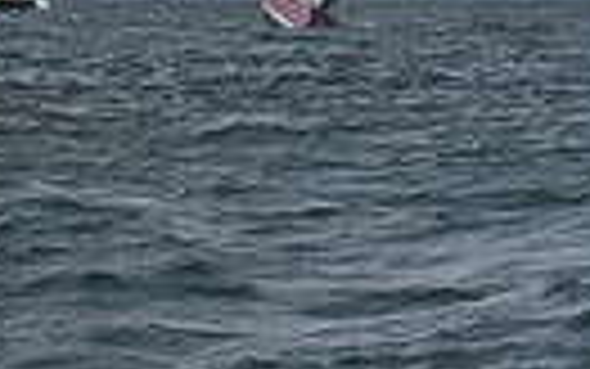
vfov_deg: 3.6
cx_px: 11
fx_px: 5678
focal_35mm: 353
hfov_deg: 5.9
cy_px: -904
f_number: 9
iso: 320
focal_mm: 78
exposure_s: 1/800
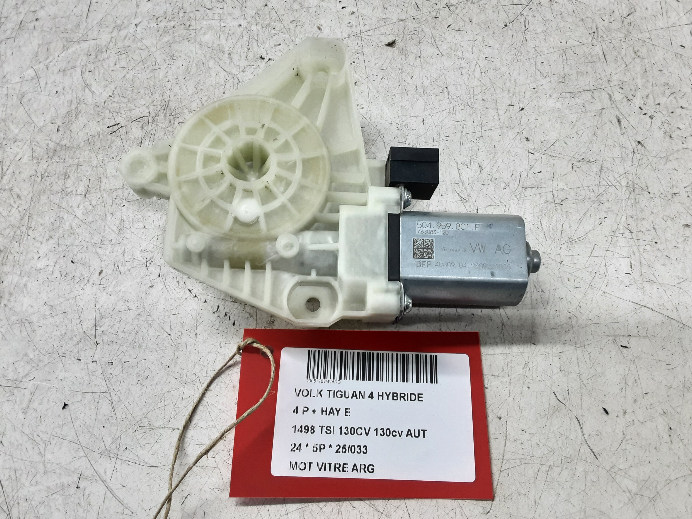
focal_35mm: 27
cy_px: 260
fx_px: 540
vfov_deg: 51.4
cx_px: 346
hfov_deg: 65.3
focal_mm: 2.91
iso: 100
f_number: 1.9
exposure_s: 1/50
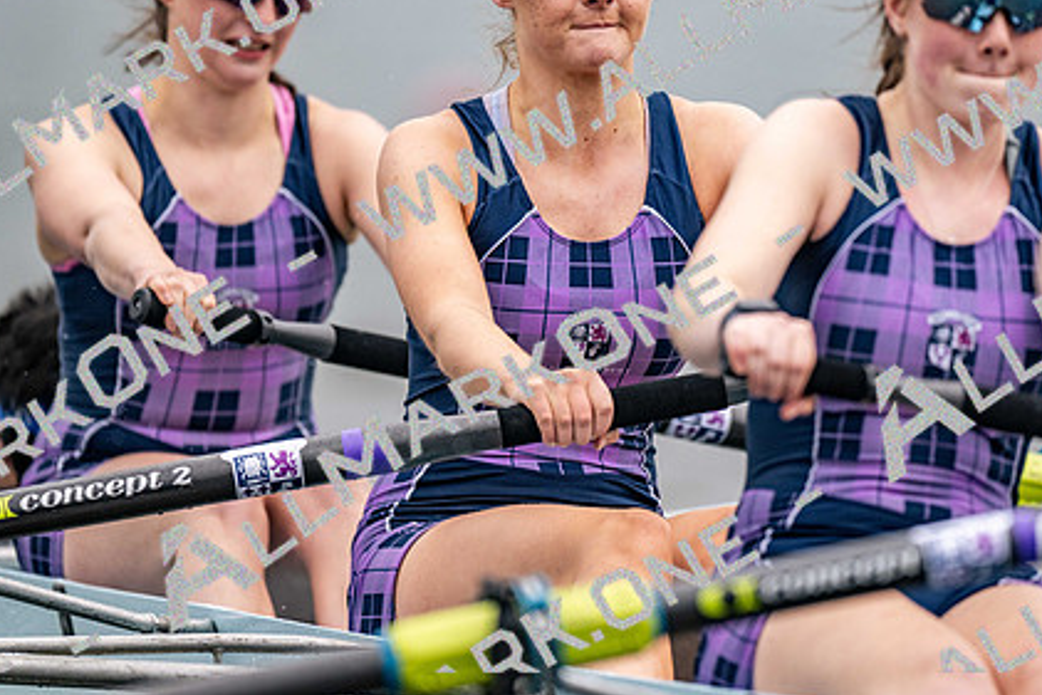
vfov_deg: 1.7
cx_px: 663
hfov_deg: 2.5
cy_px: 249
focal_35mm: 827
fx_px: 23944
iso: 900
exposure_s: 1/2500
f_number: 4
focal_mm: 600
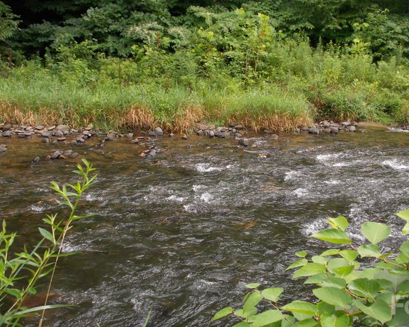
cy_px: 179
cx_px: 240
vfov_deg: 34.1
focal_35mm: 44
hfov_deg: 41.9
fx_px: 533
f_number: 3.5
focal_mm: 6.6
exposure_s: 1/250
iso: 160
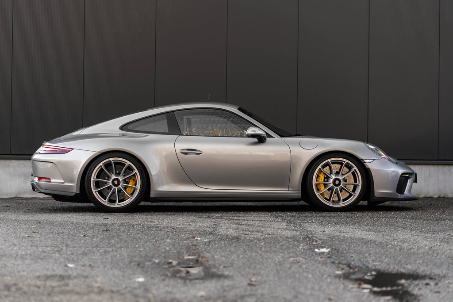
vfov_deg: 16.1
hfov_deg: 23.9
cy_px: 151
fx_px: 1070
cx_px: 226
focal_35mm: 85
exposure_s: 1/125
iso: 250
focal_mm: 85
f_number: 3.2
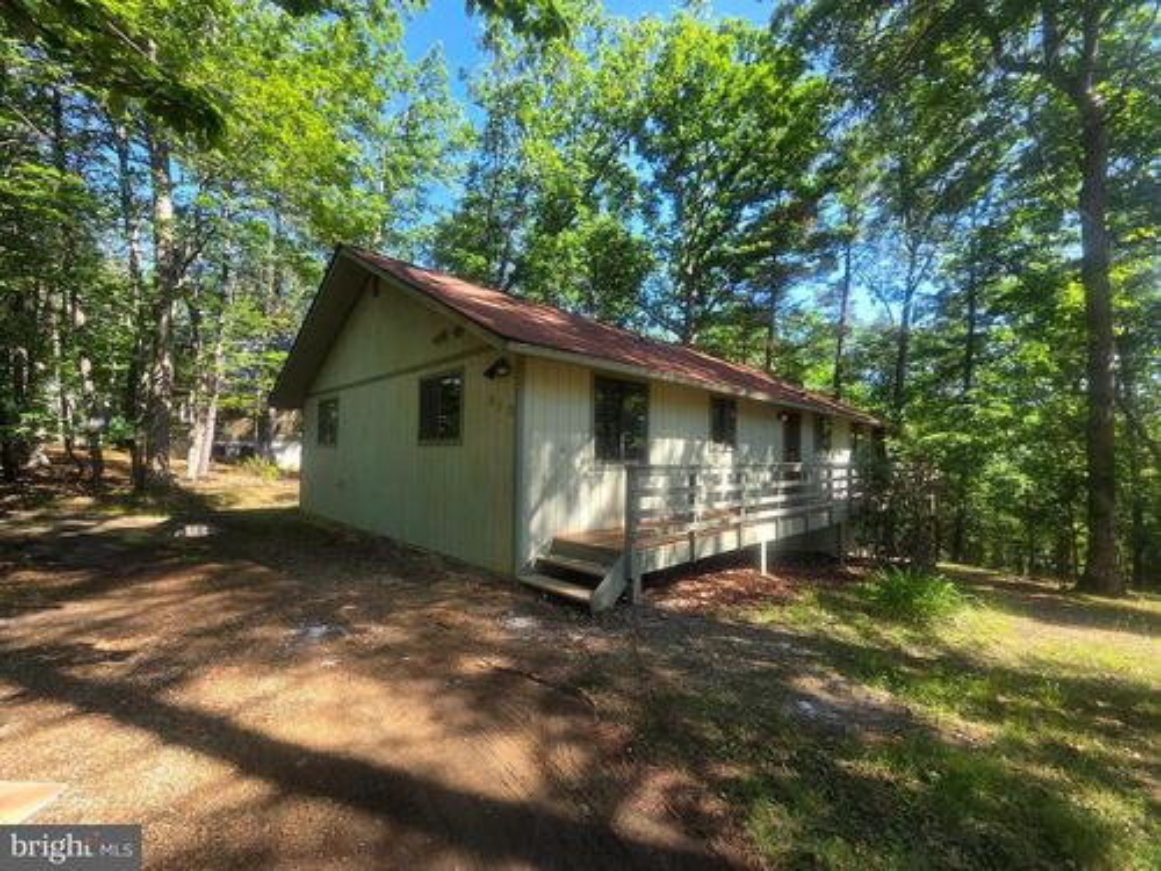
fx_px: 436
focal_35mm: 13
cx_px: 580
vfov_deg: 89.9
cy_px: 436
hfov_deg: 106.2
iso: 50
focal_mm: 2.2
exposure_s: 1/349
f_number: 2.2
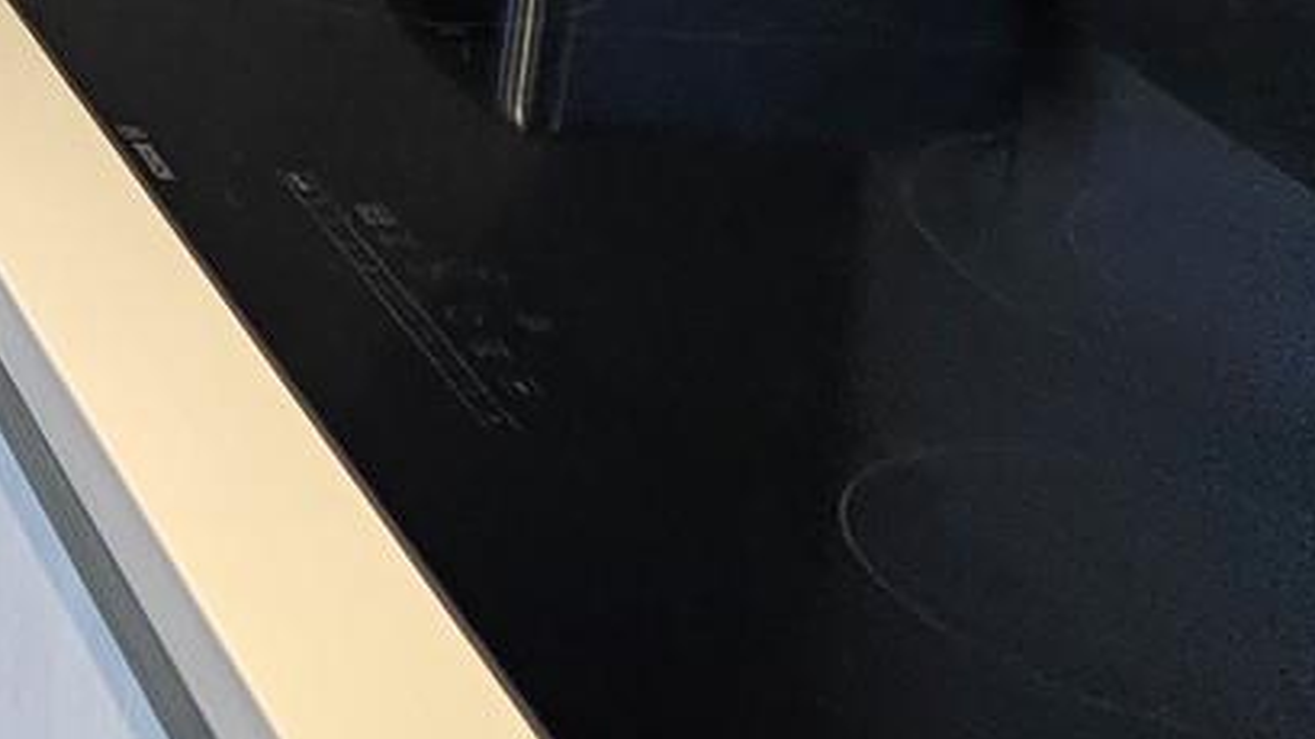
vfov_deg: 10.9
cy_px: -903
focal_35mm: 98
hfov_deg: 17.0
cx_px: -1190
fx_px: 3417
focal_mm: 6.3
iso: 1000
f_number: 1.7
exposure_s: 1/120
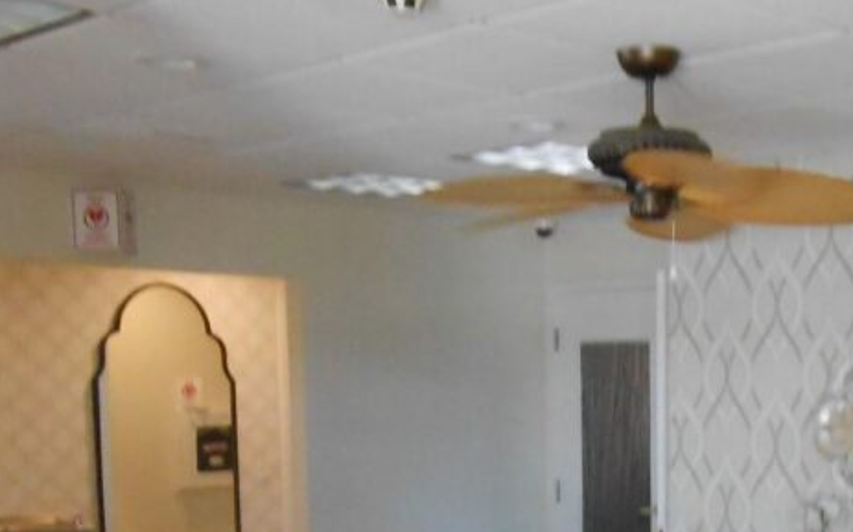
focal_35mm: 61
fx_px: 1418
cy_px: 613
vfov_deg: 20.1
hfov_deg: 32.0
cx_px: 759
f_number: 3.5
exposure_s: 1/50
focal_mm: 4.6
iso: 800
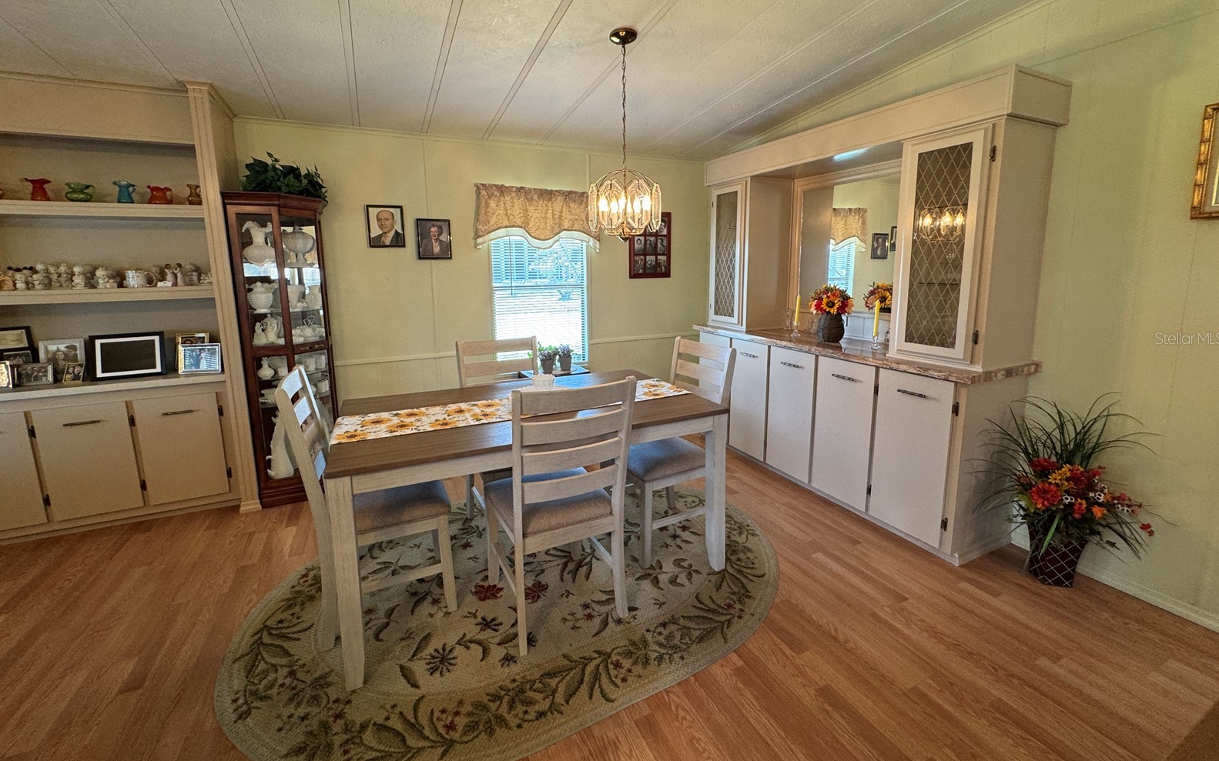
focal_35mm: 15
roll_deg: +0.3
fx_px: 498
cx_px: 611
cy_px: 338
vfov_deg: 74.5
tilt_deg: -8.9
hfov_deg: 101.5
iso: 160
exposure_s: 1/60
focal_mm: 2.22
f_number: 2.2
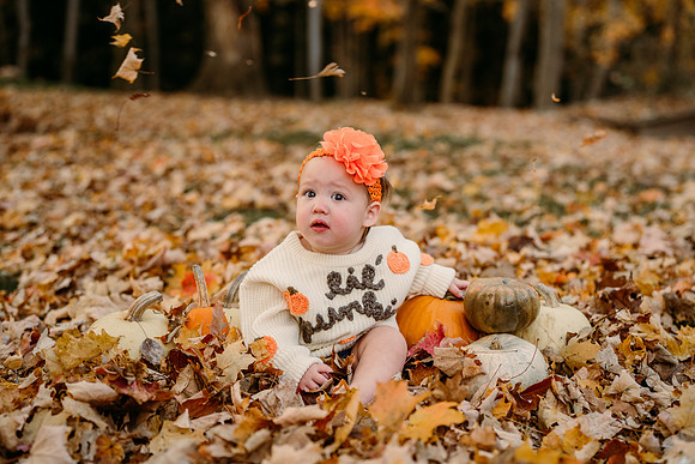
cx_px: 348
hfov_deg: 35.6
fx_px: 1081
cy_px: 232
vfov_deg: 24.2
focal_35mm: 56
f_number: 2.5
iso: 320
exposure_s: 1/500
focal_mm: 56
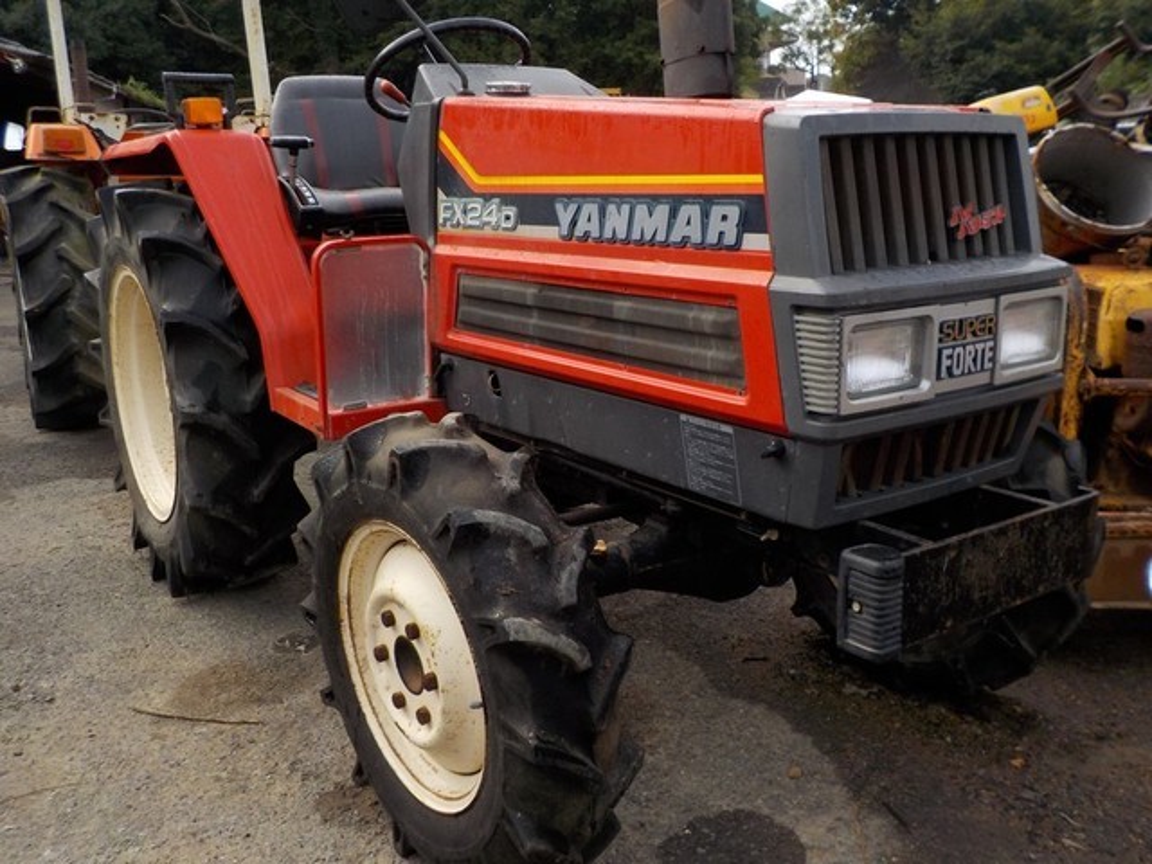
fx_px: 998
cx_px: 576
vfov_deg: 46.8
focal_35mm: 30
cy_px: 432
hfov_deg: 60.0
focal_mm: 4.1
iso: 125
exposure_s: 1/500
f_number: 3.3
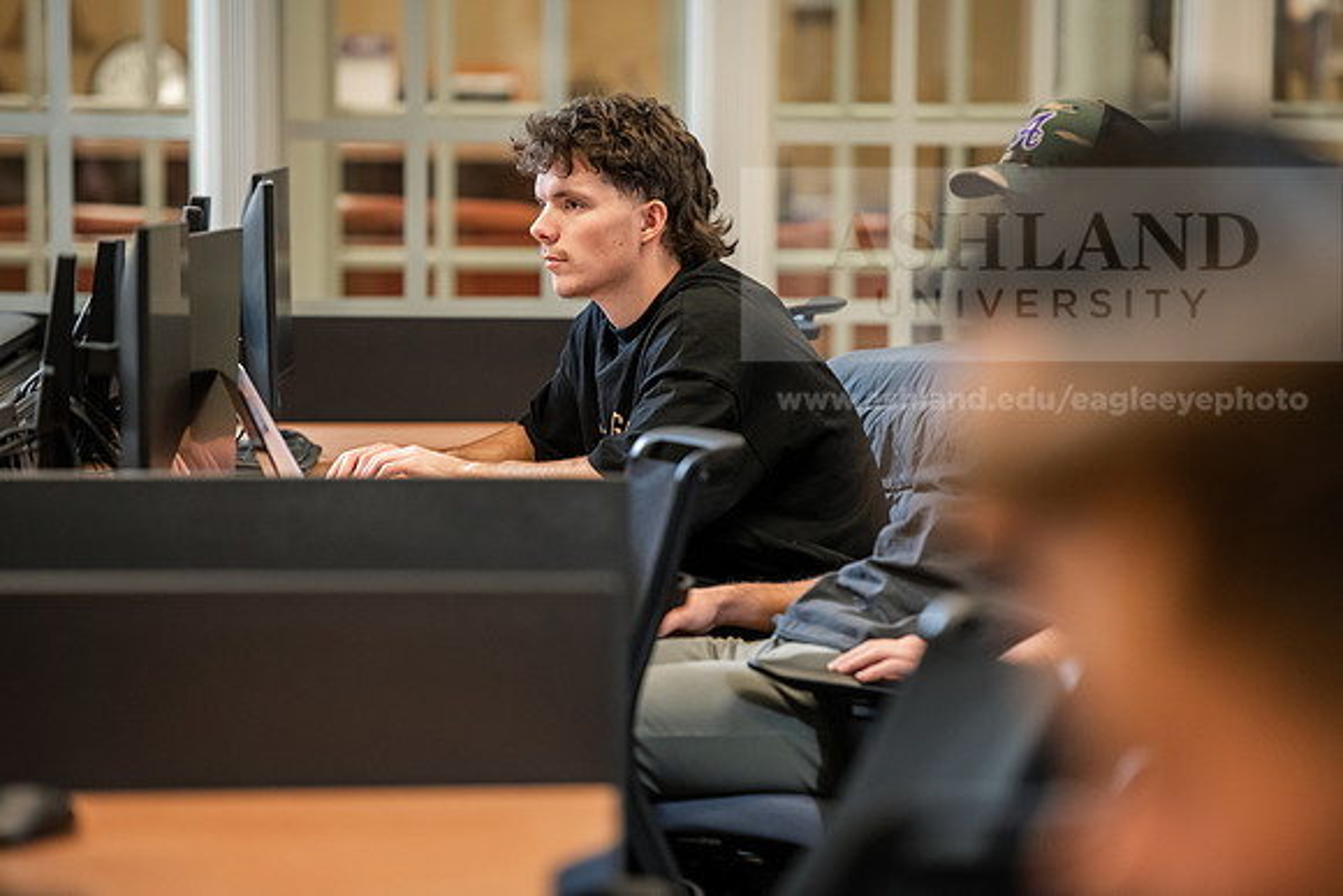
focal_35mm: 180
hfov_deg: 11.4
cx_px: 672
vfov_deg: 7.6
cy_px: 448
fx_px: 6716
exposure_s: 1/160
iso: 1250
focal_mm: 180
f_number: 3.2
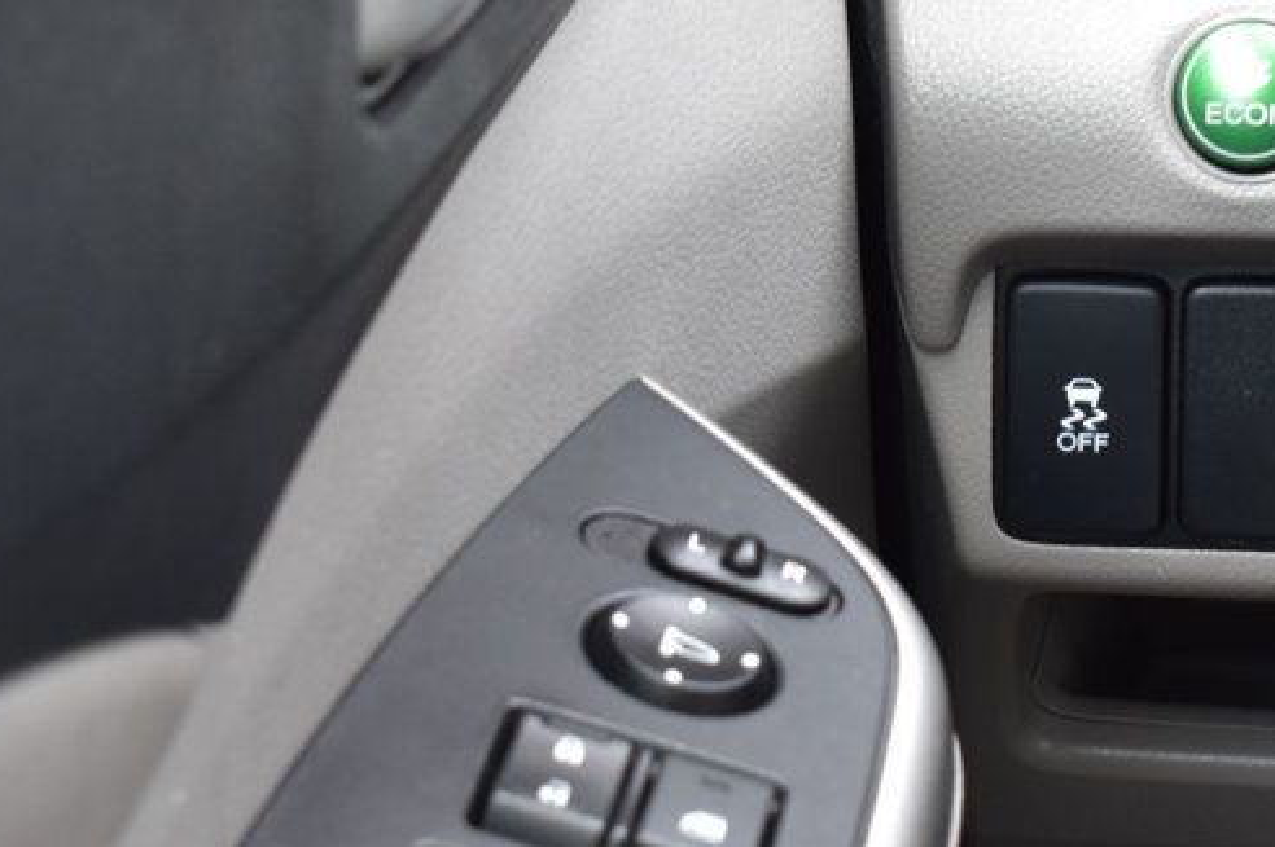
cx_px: 1127
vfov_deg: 10.9
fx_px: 4423
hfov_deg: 16.2
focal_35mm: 125
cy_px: 386
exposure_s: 1/25
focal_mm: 40
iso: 400
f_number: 7.1
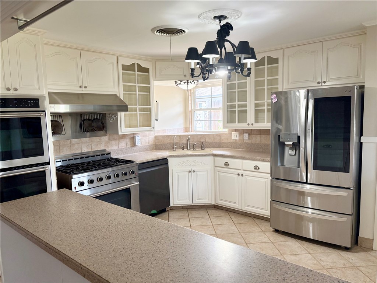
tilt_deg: -5.8
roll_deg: +1.9
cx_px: 188
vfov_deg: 53.1
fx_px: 283
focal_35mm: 26
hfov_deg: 67.3
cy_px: 142
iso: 125
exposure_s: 1/120
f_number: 1.6
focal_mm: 5.96
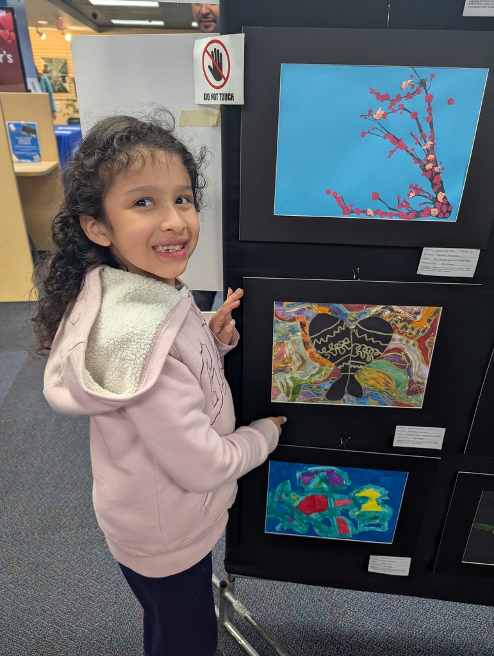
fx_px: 456
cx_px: 247
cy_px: 328
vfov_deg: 71.5
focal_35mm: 24
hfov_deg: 56.9
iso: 560
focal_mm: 6.81
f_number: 1.85
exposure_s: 1/120
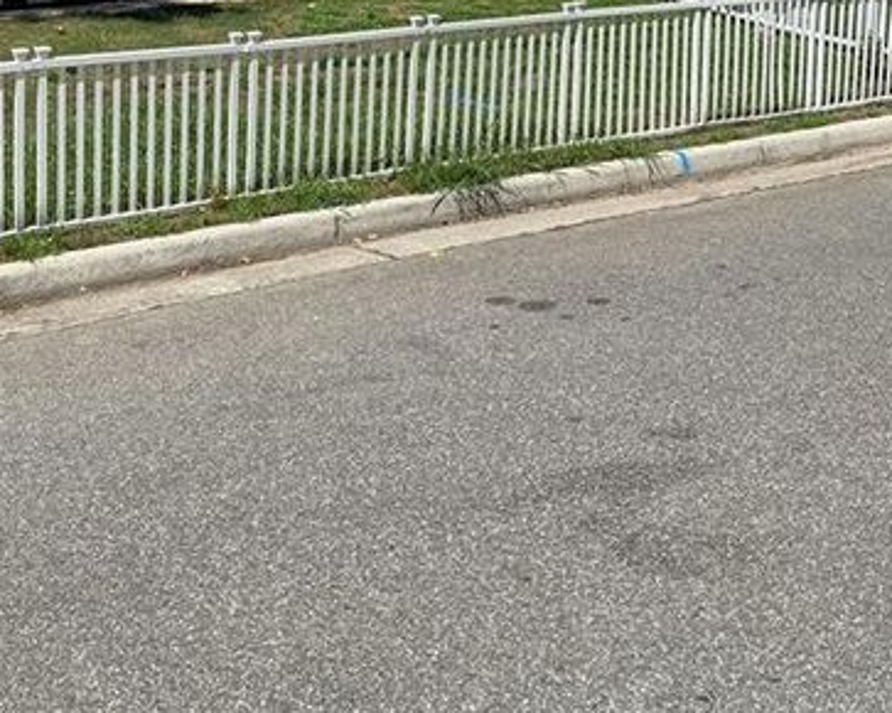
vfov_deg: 27.1
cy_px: -38
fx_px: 1372
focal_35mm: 52
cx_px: 339
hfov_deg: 35.8
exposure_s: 1/1848
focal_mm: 3
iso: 25
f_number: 1.8
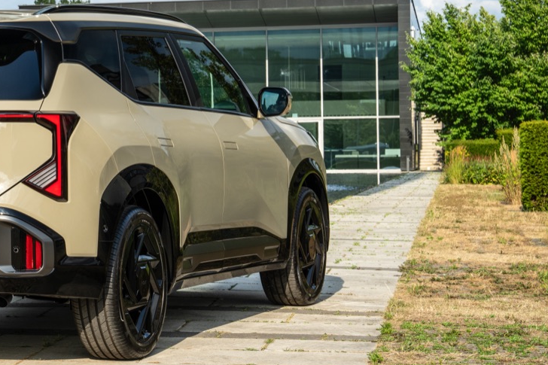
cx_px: 35
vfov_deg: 10.9
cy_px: 104
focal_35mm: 125
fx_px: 1902
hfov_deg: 16.1
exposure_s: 1/50
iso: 100
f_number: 11
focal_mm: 65
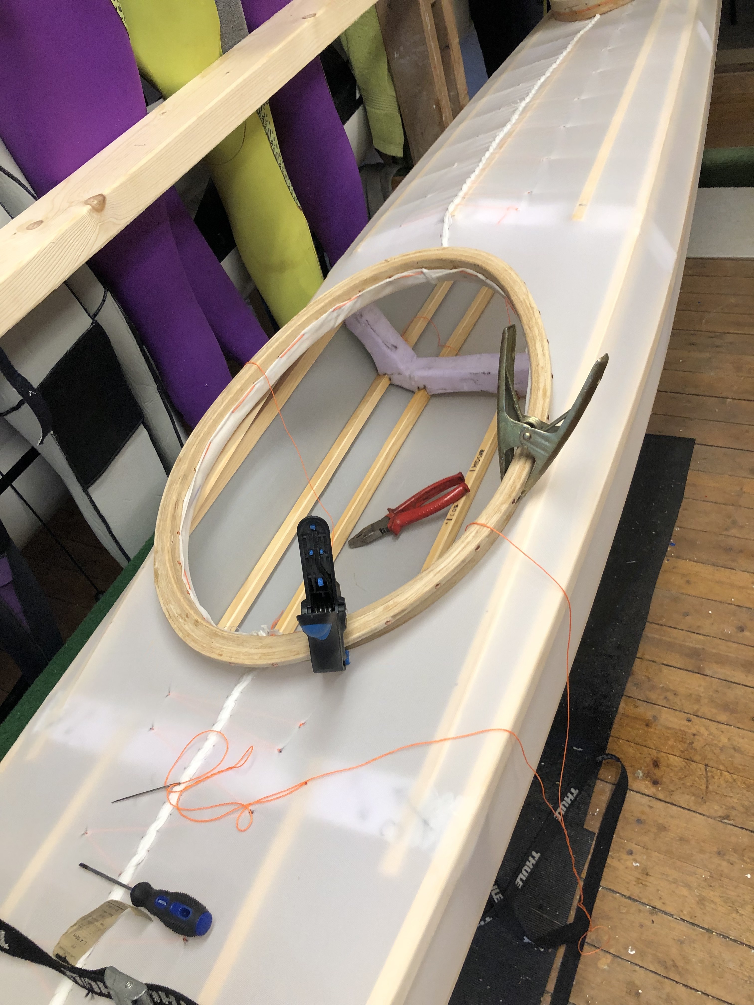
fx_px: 813
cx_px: 377
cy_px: 502
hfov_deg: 49.7
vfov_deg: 63.4
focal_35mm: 28
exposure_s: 1/33
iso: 40
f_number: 1.8
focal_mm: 3.99
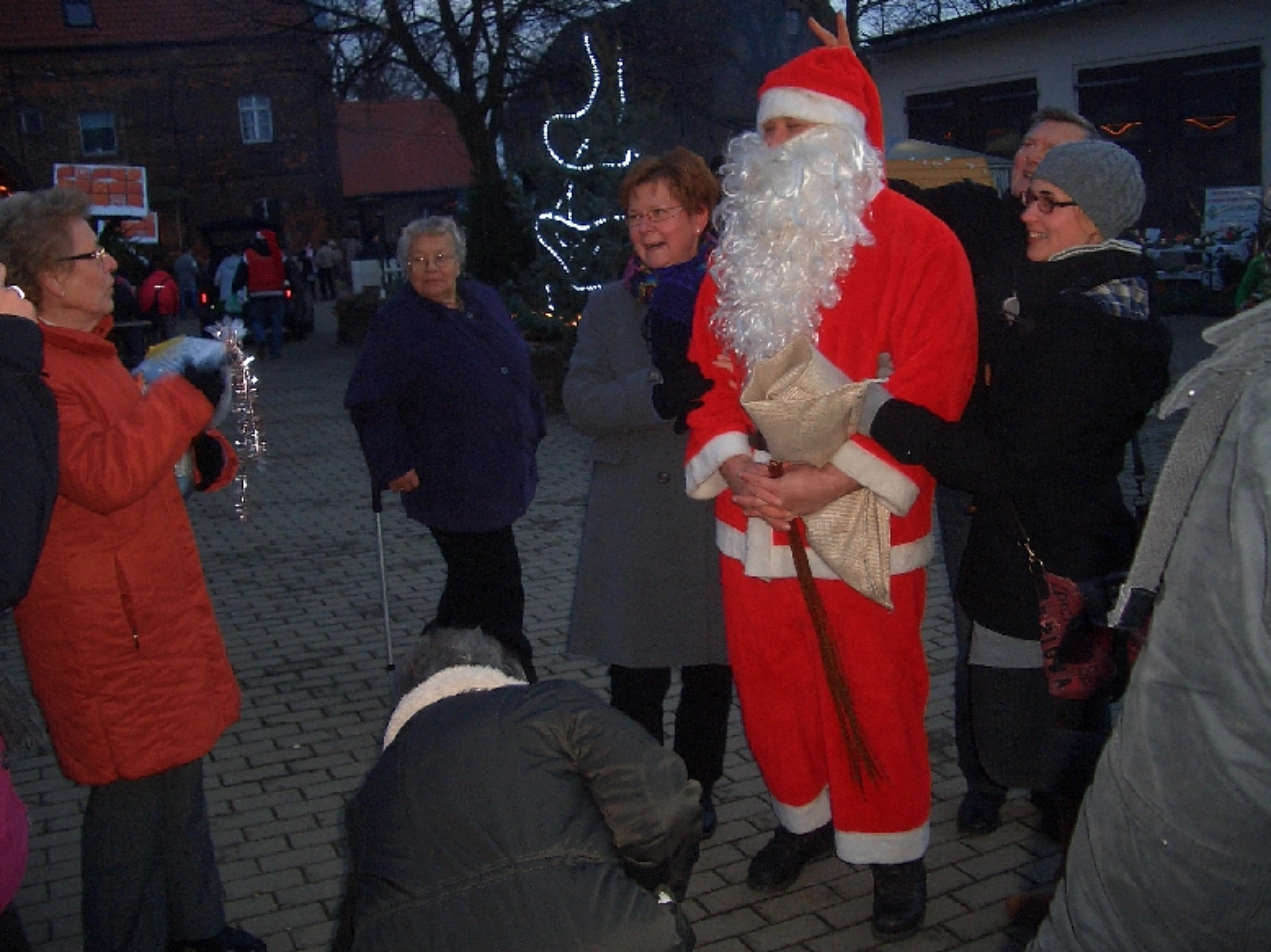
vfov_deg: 39.6
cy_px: 464
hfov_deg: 51.4
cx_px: 631
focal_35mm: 36
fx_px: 1321
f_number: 2.6
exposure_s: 1/40
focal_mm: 5.8
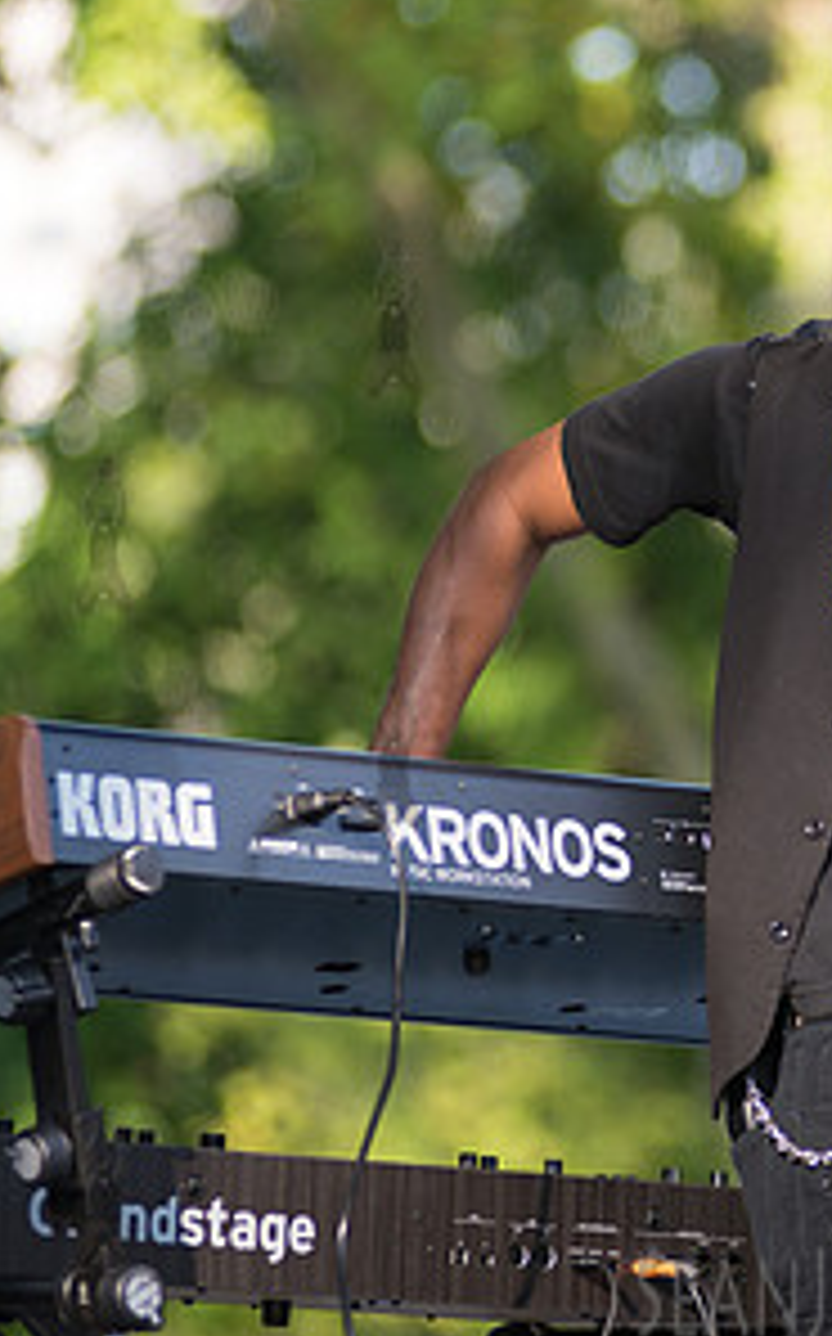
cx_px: 971
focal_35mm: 309
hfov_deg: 4.2
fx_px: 11238
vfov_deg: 6.8
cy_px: 533
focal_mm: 155
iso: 200
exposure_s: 1/500
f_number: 2.8
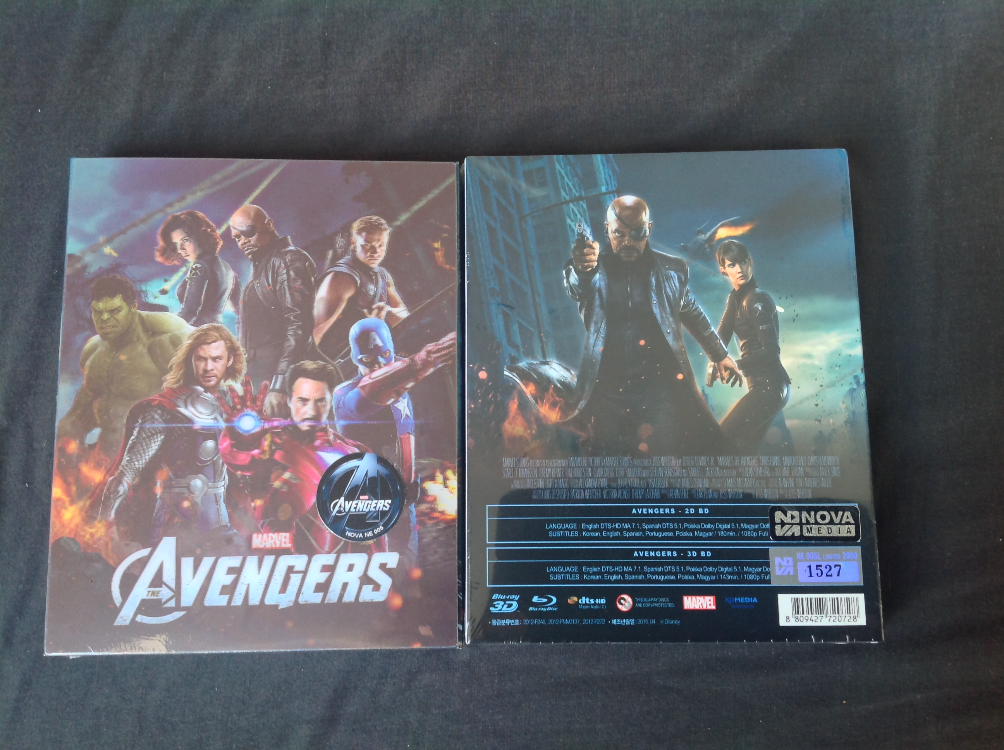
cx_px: 502
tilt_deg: -85.6
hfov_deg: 52.7
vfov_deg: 40.6
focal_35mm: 35
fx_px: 1014
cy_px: 375
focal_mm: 4.28
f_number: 2.4
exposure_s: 1/15
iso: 80
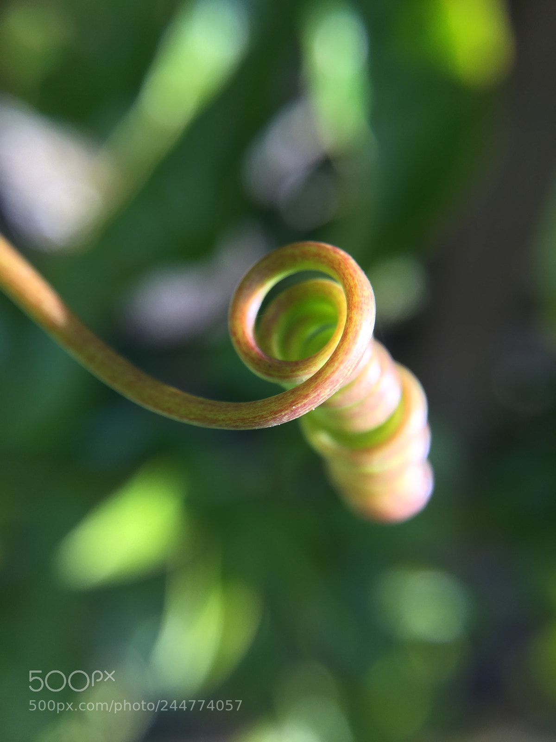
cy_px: 371
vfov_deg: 61.7
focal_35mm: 29
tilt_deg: -54.3
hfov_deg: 48.2
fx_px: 621
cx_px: 278
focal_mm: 4.15
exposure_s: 1/128
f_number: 2.2
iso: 32
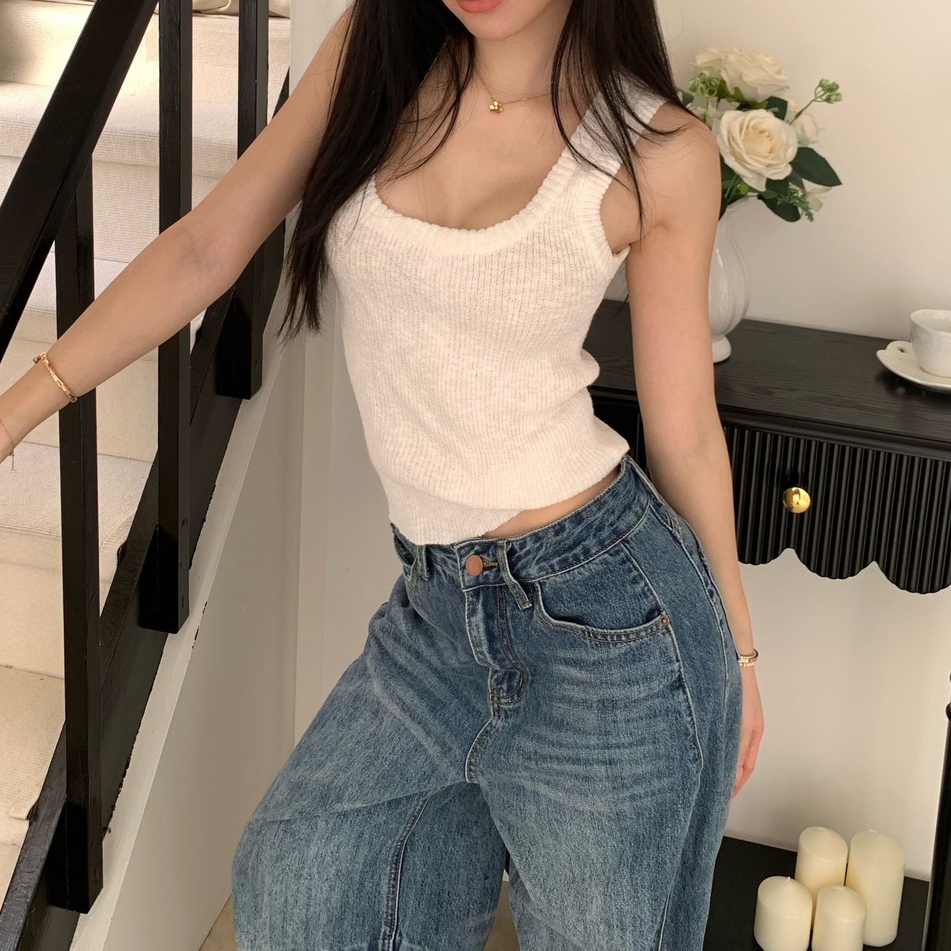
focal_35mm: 41
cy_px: 148
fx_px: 1274
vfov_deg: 38.8
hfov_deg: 40.9
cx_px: 496
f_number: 1.8
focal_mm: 4.25
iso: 25
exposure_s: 1/209
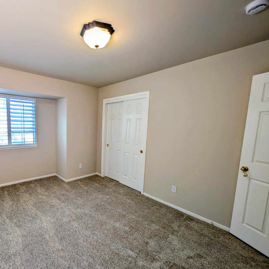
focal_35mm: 15
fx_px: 132
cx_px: 87
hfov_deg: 87.5
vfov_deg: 91.1
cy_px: 140
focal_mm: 2.02
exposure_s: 1/120
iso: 106
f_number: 1.7
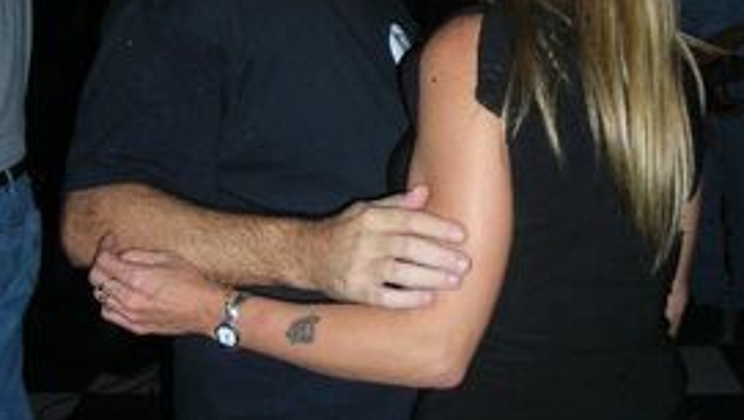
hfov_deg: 34.3
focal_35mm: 61
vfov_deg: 19.6
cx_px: 390
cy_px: 82
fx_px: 1204
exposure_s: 1/60.1
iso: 79
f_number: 3.2
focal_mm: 6.3
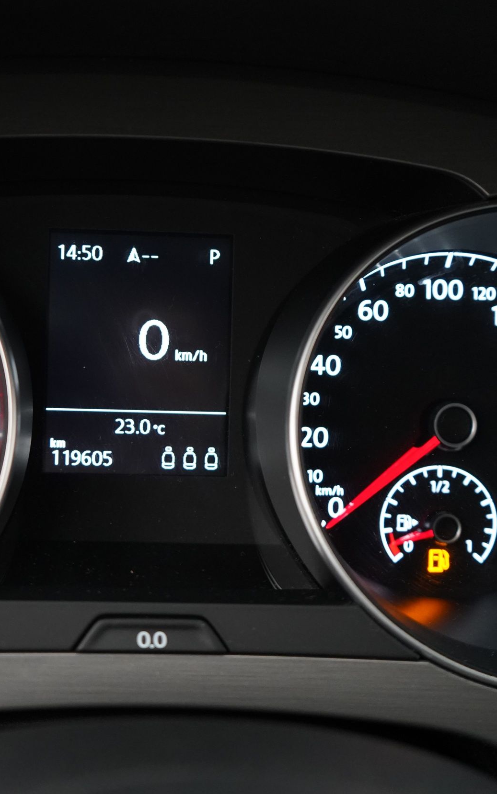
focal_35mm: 43
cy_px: 397
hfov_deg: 29.3
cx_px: 115
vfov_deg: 46.2
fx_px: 932
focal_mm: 28
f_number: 3.5
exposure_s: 1/60
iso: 4000
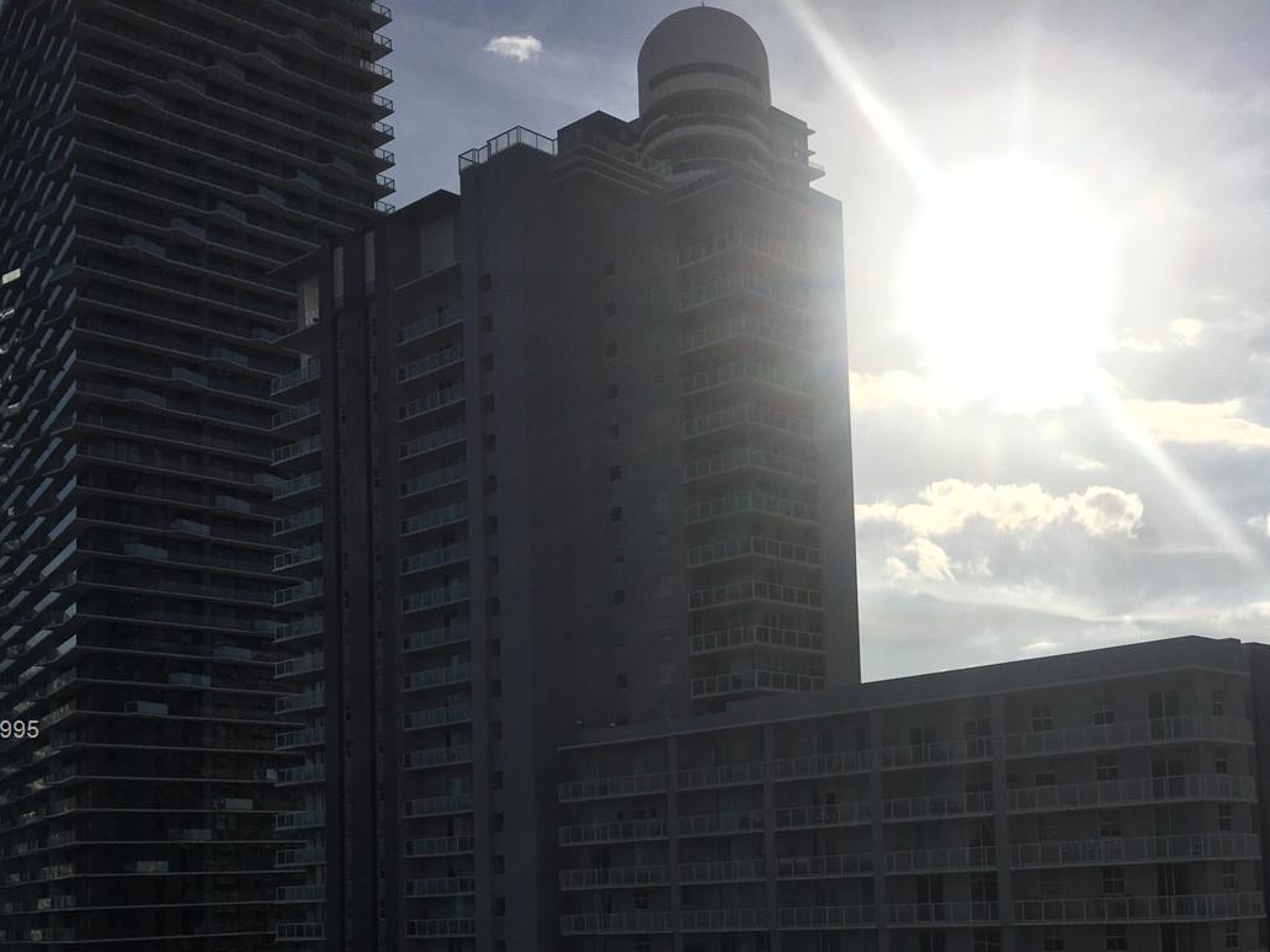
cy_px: 732
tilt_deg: +5.7
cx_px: 830
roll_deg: +1.9
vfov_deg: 31.5
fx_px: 1651
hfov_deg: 41.6
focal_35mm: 45
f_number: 2.2
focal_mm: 4.15
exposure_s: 1/13333
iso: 32
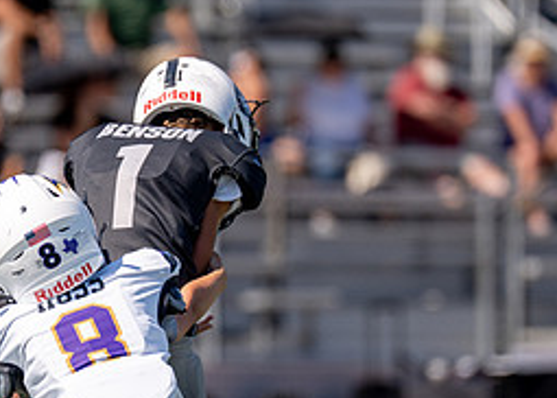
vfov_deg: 2.4
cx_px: 210
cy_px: 220
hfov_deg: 3.3
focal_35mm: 603
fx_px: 9536
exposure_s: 1/5000
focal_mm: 200
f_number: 2.8
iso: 200
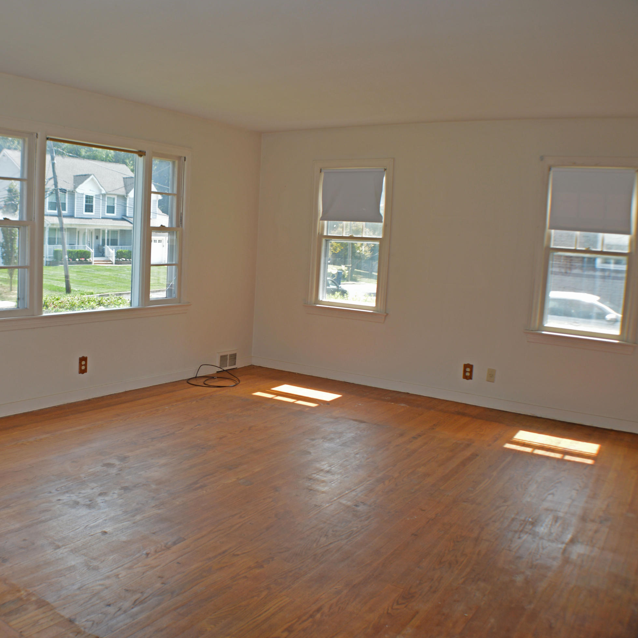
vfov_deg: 42.8
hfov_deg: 42.0
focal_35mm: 39
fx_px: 813
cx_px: 186
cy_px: 323
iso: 100
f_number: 3.8
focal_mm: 20
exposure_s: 1/125
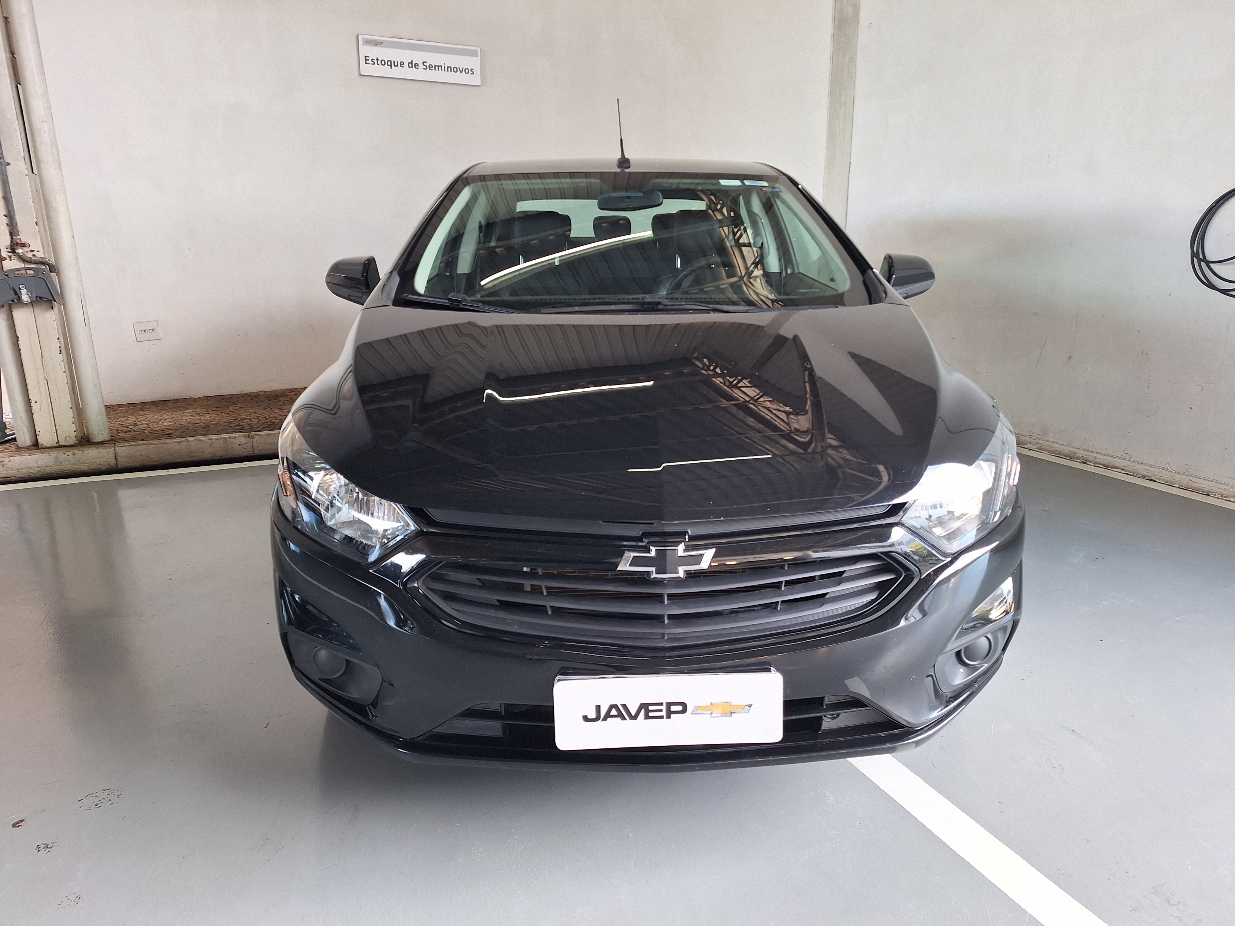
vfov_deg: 58.9
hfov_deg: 73.9
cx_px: 618
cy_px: 463
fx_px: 821
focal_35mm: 23
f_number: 1.8
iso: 50
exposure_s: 1/60
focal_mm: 5.54
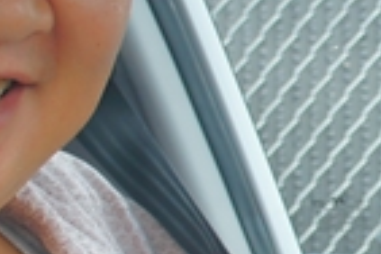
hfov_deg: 12.9
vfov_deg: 8.9
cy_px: 266
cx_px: 522
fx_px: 1619
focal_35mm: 153
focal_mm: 18
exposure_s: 1/250
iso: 200
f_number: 4.5
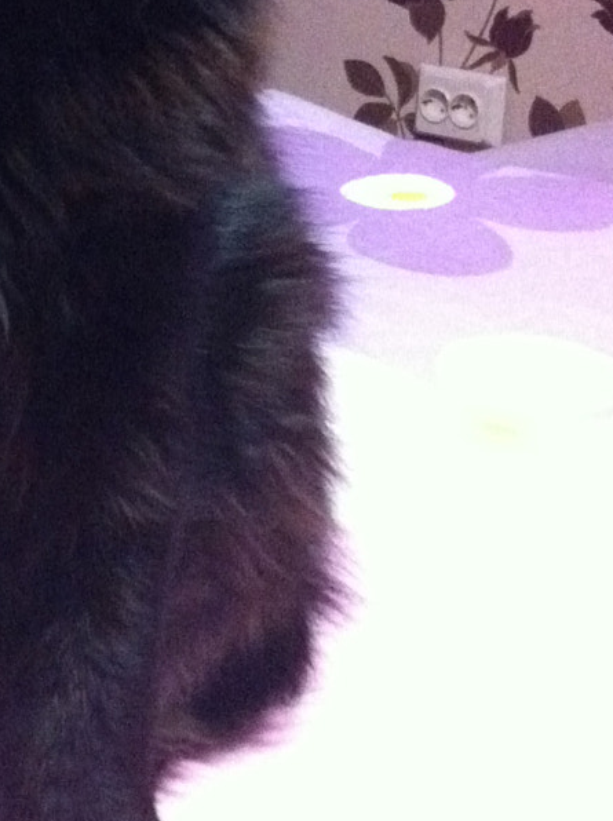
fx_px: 2226
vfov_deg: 20.7
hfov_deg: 15.3
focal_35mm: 94
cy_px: 191
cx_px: -31
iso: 1000
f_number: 2.8
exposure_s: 1/17
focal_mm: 3.85
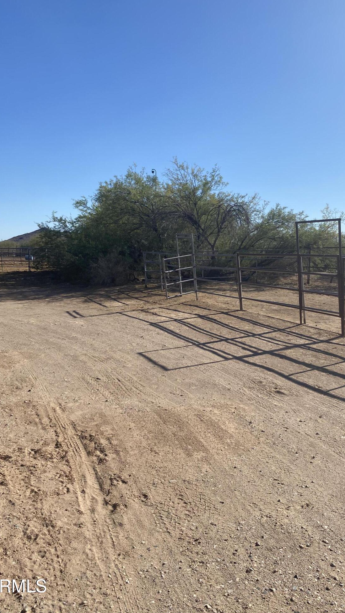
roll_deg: +1.6
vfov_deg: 66.1
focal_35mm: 29
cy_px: 301
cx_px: 176
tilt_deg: -7.7
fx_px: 472
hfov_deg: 40.2
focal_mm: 4.25
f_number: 1.8
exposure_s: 1/3497
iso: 32
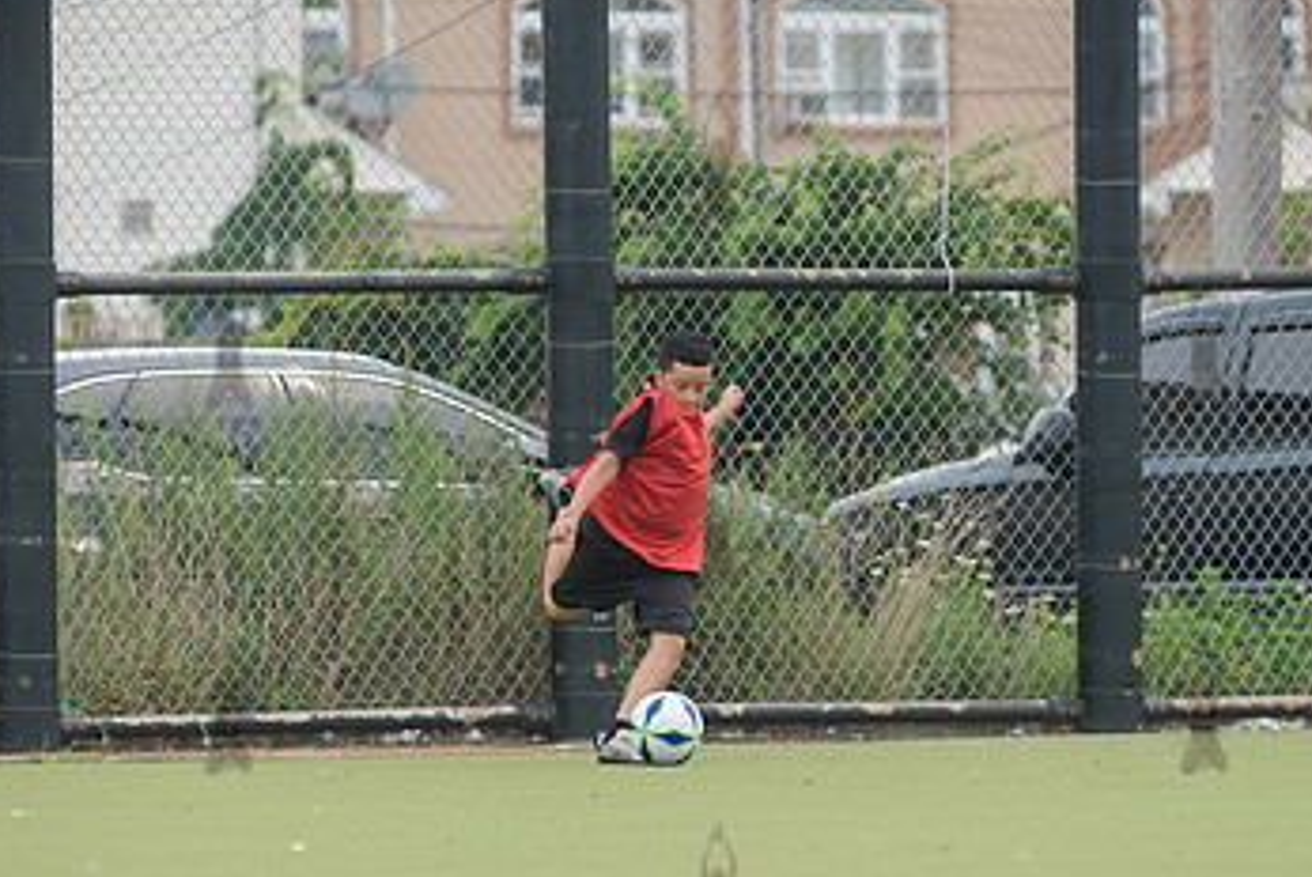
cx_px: 692
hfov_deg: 4.8
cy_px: 529
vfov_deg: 3.2
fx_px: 15684
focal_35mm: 430
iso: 250
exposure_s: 1/1000
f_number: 3.5
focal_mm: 200
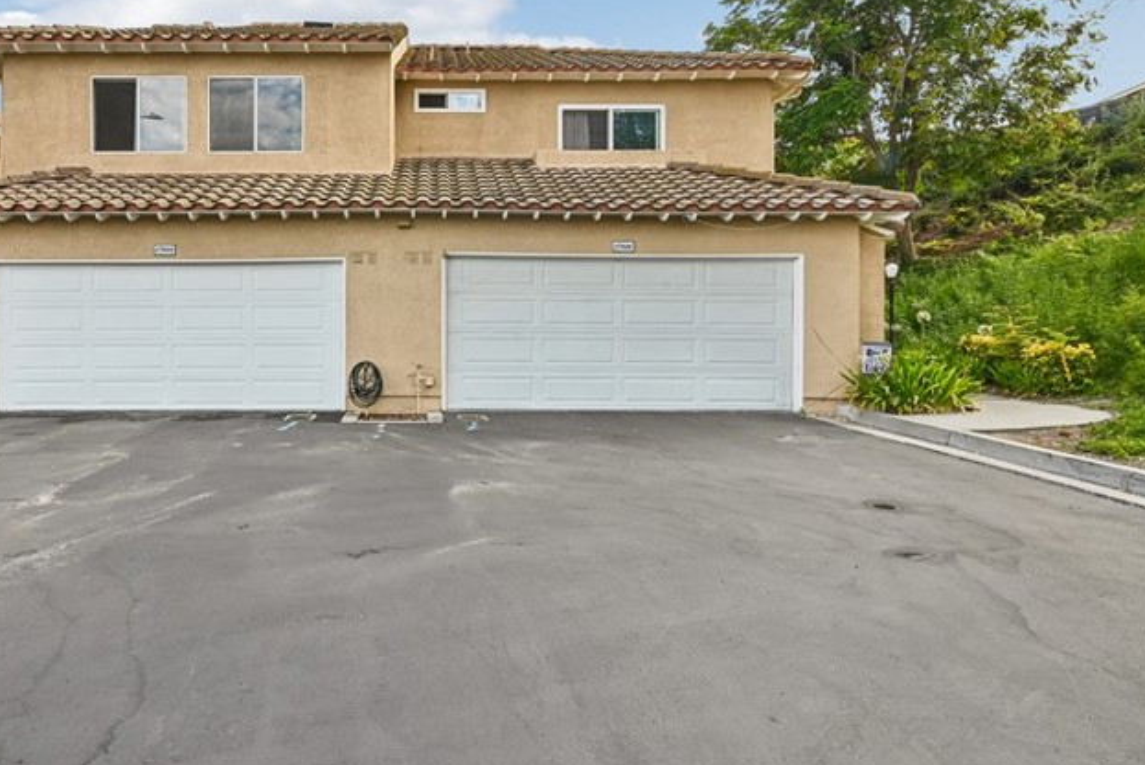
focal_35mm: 23
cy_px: 314
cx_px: 360
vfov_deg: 54.8
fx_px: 732
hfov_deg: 73.2
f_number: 25
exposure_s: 1/13
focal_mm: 14
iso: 250
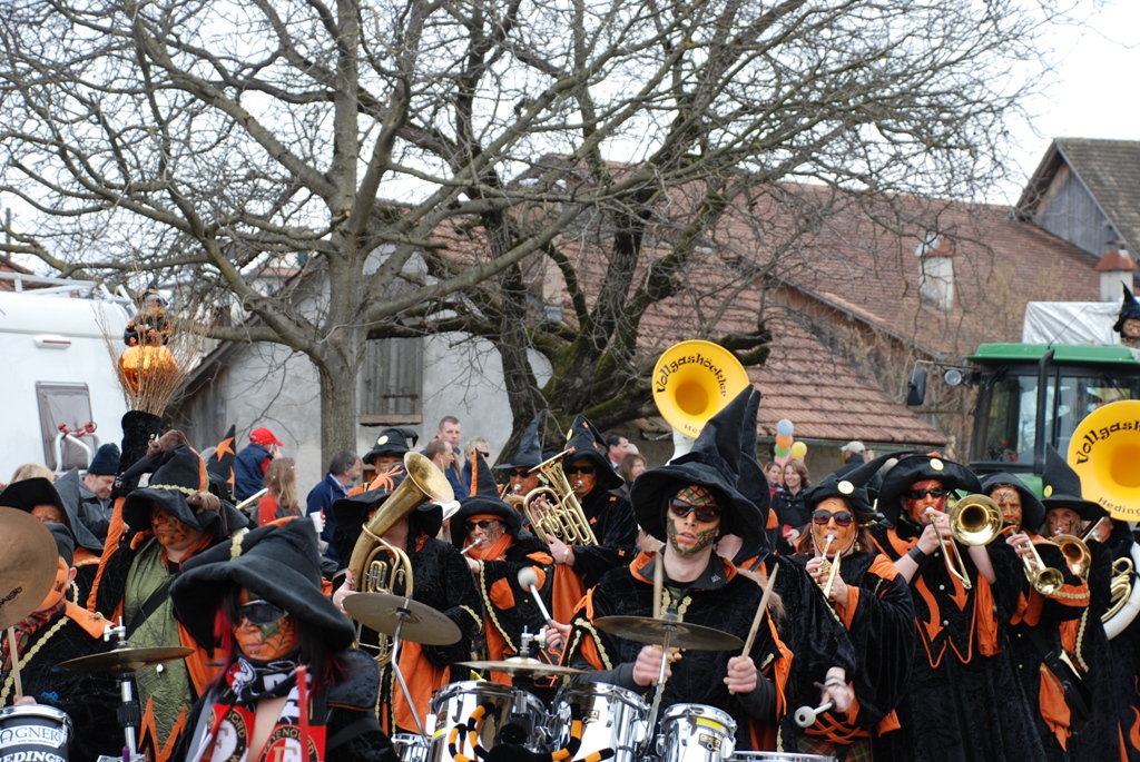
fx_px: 2948
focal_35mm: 93
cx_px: 570
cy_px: 381
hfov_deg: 21.9
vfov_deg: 14.7
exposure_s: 1/160
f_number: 5.3
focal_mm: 62
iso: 200
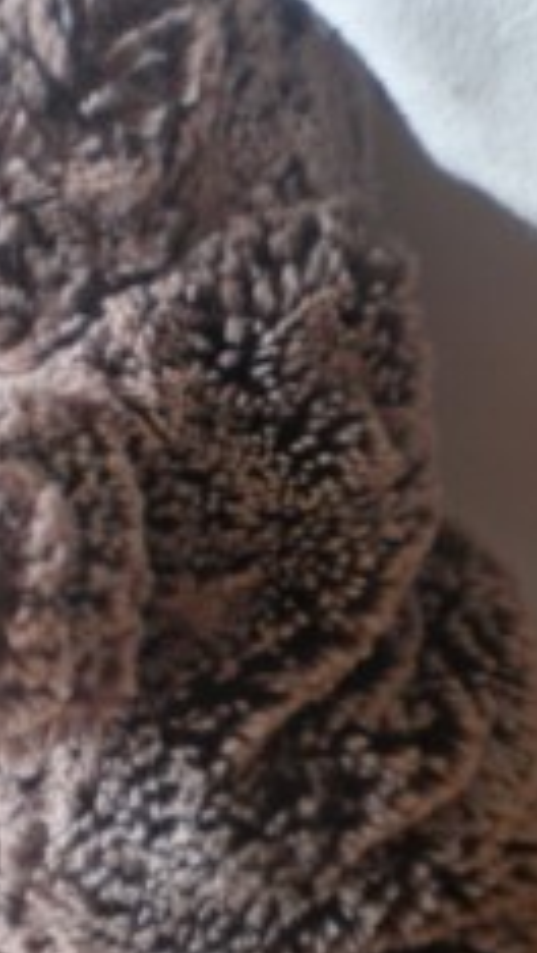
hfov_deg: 13.2
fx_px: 2324
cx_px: 183
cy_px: 619
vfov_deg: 23.1
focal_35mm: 92
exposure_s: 1/63.4
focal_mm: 6.3
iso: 64
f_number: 3.1
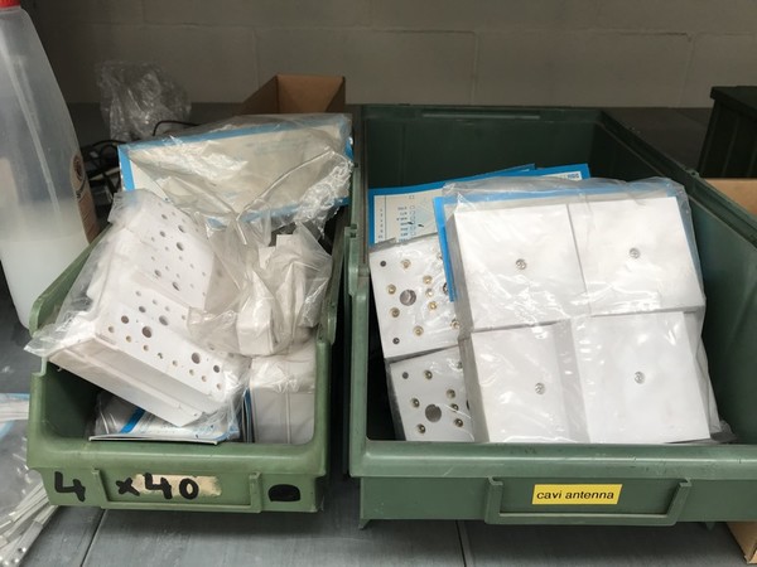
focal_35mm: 28
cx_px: 378
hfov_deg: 63.4
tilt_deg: -28.1
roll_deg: -0.5
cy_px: 284
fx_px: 612
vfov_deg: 49.7
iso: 32
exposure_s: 1/100
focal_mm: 3.99
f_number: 1.8
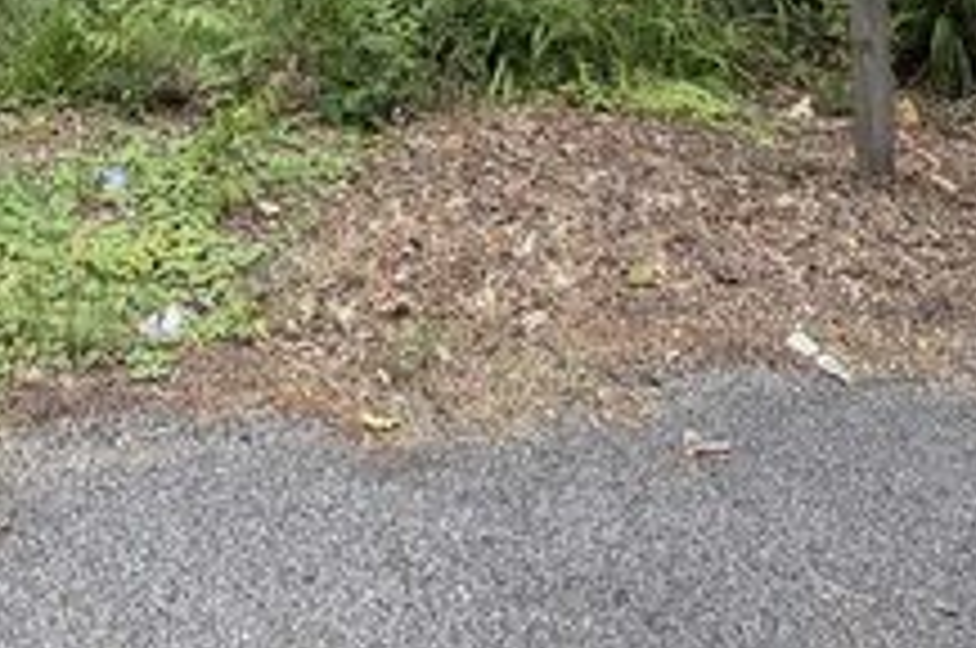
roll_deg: -2.6
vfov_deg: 17.0
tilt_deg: +13.2
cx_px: 414
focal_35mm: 43
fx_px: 1164
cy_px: -778
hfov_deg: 45.3
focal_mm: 2.22
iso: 40
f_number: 2.2
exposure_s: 1/585
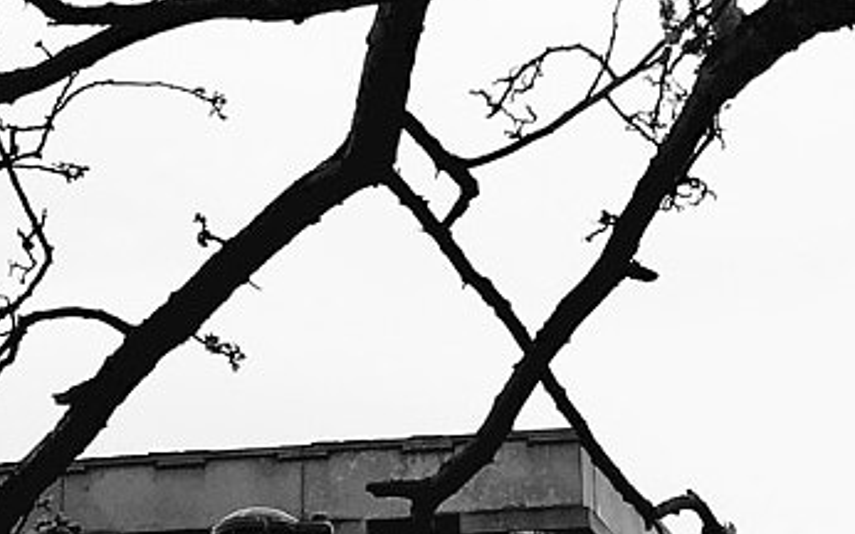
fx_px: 3308
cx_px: -348
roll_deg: -3.9
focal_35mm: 142
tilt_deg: +17.3
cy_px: 336
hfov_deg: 14.0
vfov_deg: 9.2
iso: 25
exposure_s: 1/2262
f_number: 2.2
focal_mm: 4.15
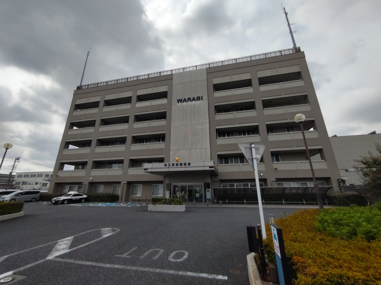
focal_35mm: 15
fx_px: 165
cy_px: 142
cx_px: 190
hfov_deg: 98.2
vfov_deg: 81.7
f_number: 2.4
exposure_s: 1/417
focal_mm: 1.6
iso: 50
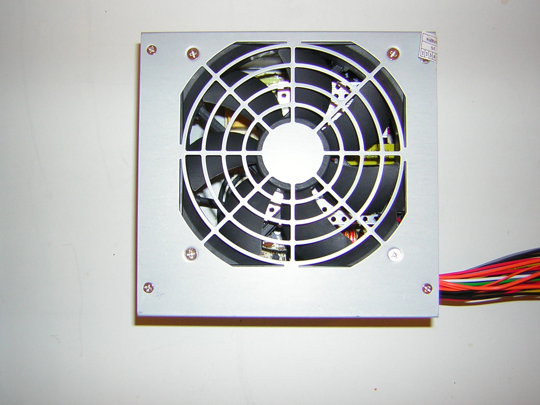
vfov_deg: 36.0
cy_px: 202
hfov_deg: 46.8
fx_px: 624
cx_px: 270
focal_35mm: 40
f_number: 2.7
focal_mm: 5.2
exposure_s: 1/60.1
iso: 50
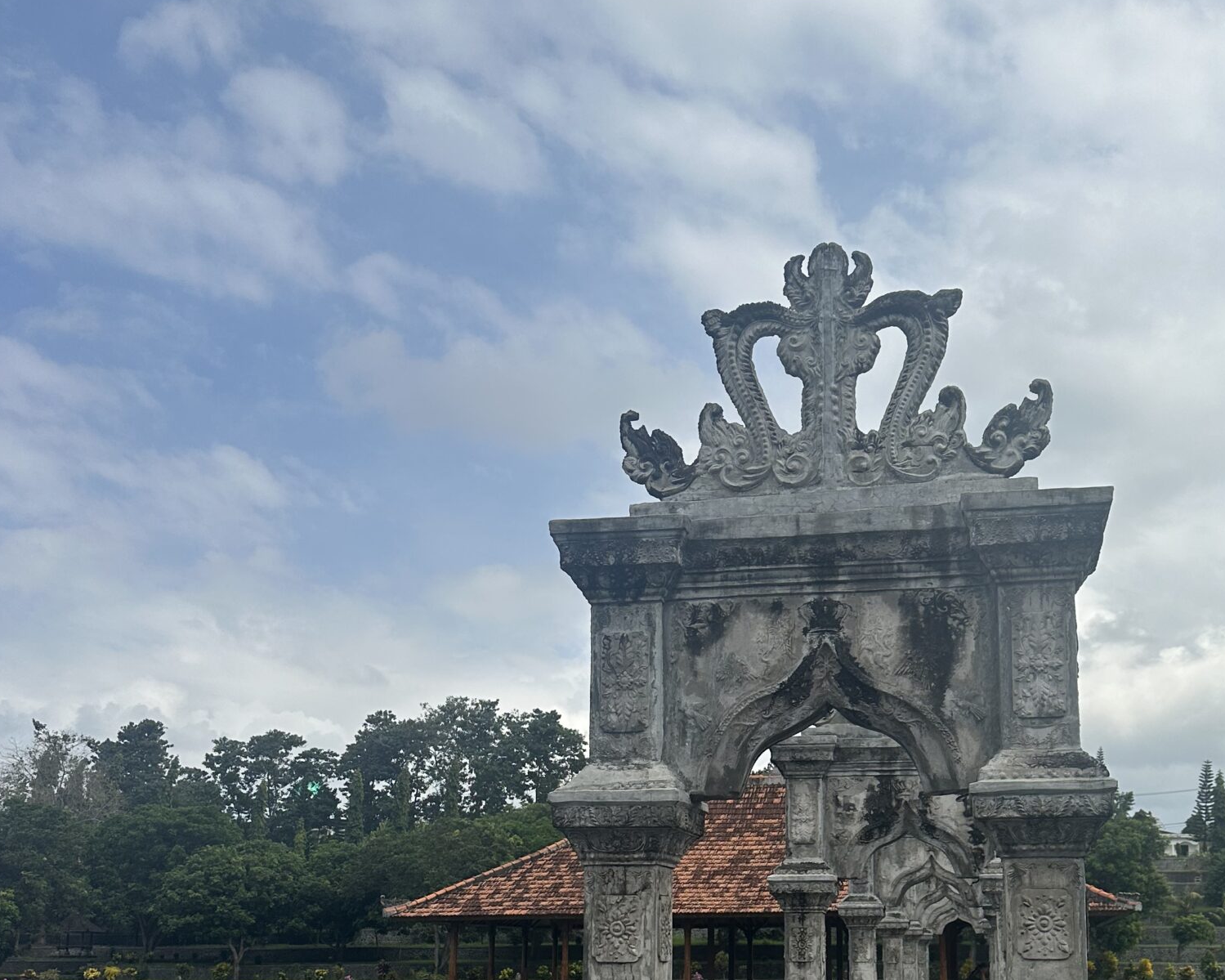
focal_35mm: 40
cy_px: 787
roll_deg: +0.2
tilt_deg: +7.4
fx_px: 1450
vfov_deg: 36.1
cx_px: 763
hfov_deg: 45.4
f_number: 1.78
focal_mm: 6.86
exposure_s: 1/7576
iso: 80
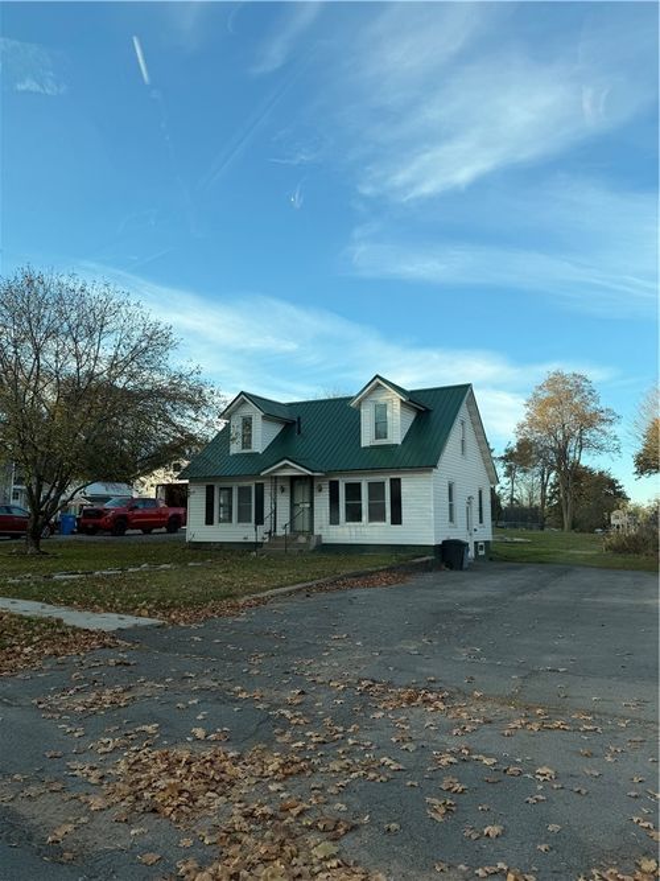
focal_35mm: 24
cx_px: 330
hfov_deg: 56.8
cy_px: 440
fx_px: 610
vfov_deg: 71.6
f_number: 1.78
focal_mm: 6.76
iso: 80
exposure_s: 1/1211
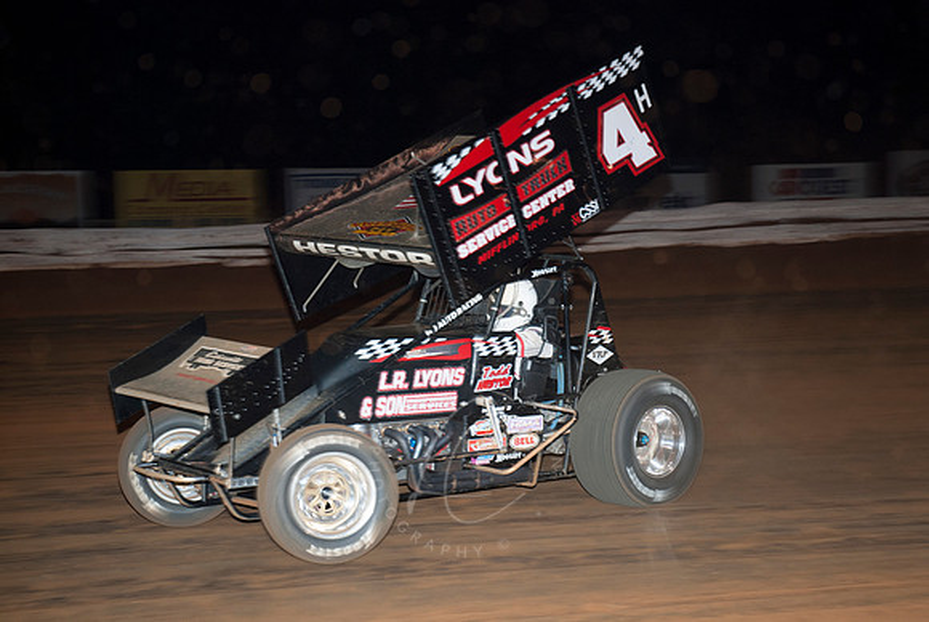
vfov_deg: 20.7
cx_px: 464
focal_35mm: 66
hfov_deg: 30.5
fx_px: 1705
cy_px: 311
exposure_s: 1/160
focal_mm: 44
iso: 200
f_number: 4.2
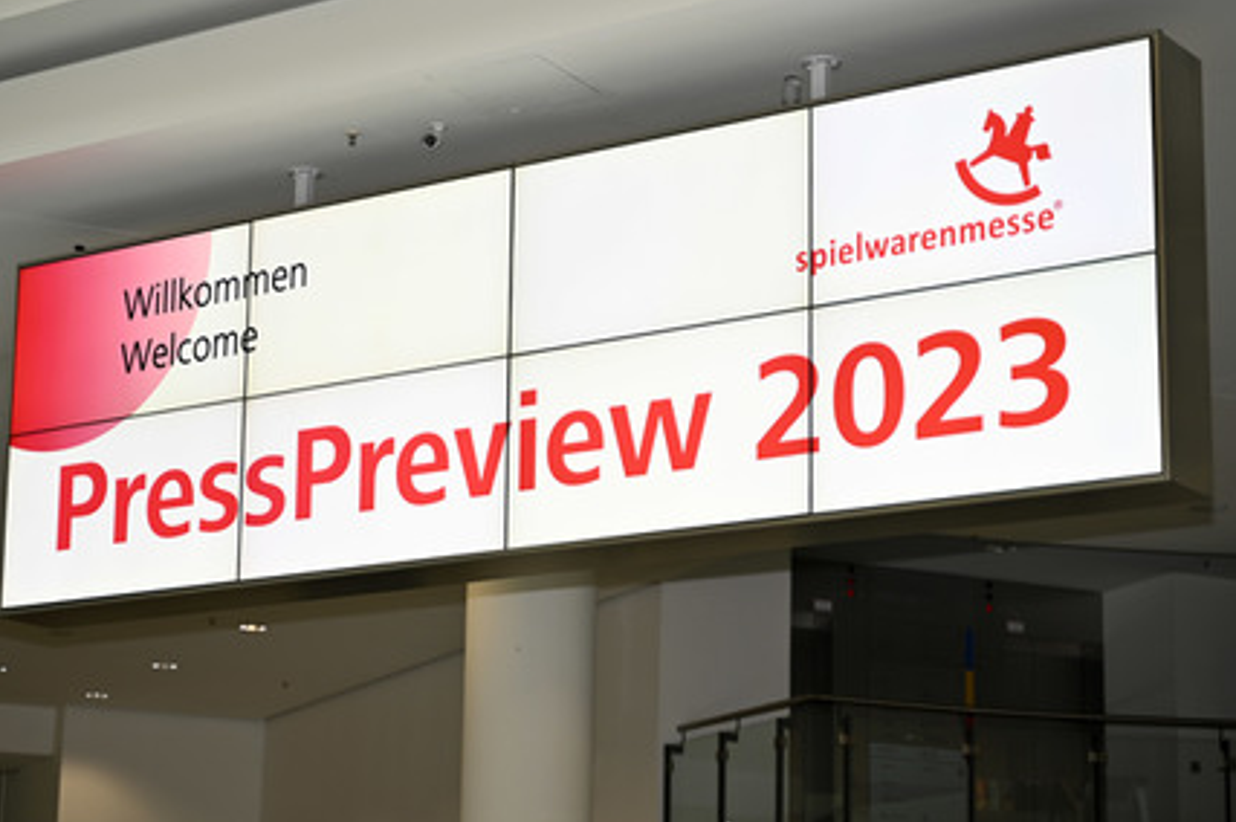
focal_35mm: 76
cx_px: 604
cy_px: 411
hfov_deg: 26.7
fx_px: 2607
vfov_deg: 17.9
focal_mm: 72
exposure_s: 1/200
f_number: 2.8
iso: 200
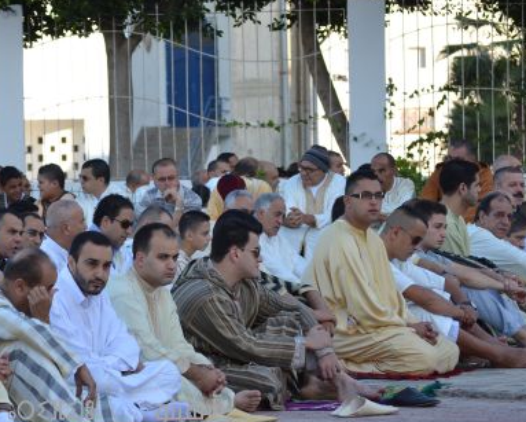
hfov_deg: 7.8
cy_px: 243
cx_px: 115
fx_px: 3845
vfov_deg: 6.3
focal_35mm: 247
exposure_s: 1/160
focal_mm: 105
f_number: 6.3
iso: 100
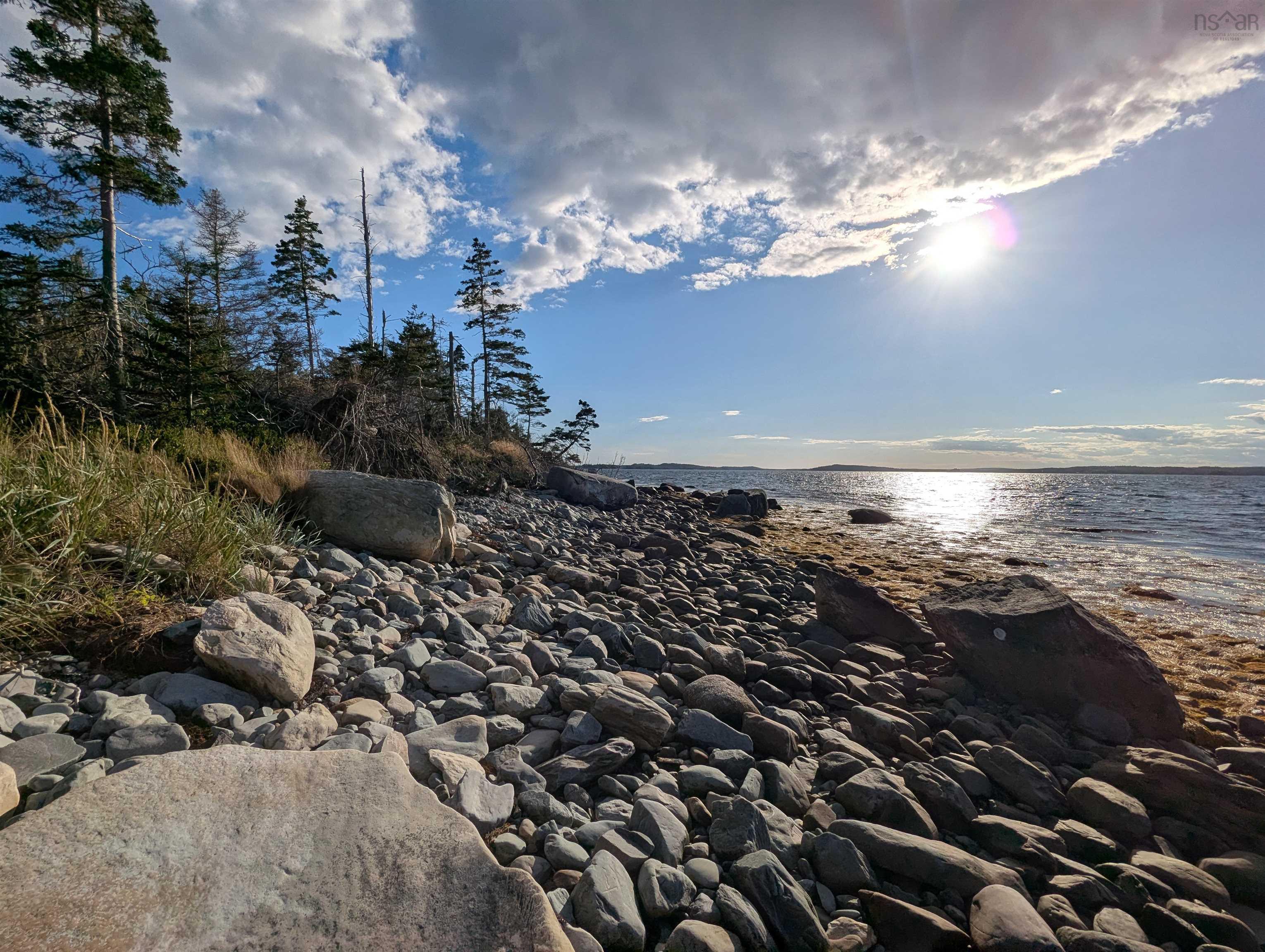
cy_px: 476
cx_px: 632
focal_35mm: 16
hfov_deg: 94.4
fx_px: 586
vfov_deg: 78.2
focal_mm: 2.35
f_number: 2.2
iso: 48
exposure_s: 1/10309
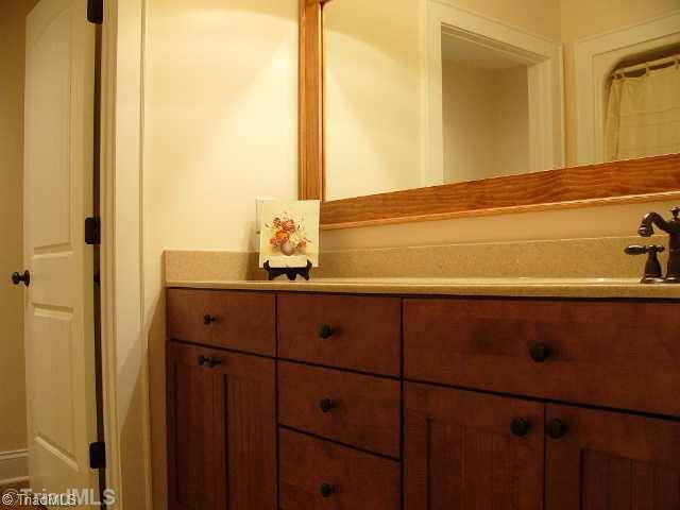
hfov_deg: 51.4
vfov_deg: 39.7
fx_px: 707
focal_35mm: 36
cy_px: 255
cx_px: 340
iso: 100
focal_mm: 6
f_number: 2.8
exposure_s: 1/10
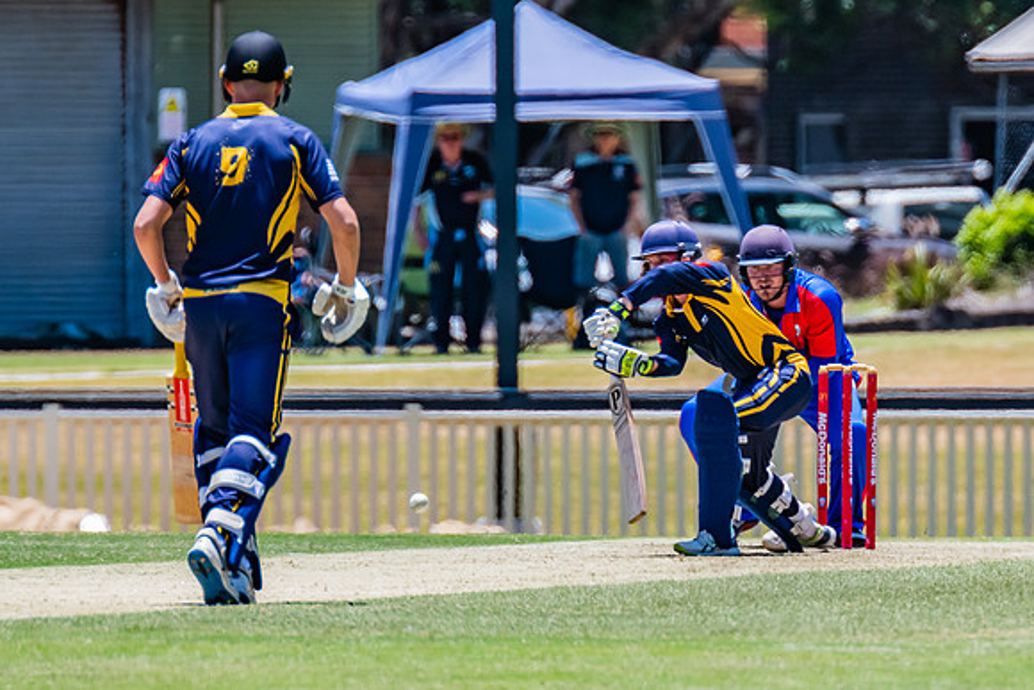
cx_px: 789
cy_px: 364
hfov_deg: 2.3
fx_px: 25825
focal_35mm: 899
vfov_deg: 1.5
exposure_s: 1/2000
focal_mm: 550
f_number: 7.1
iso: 640
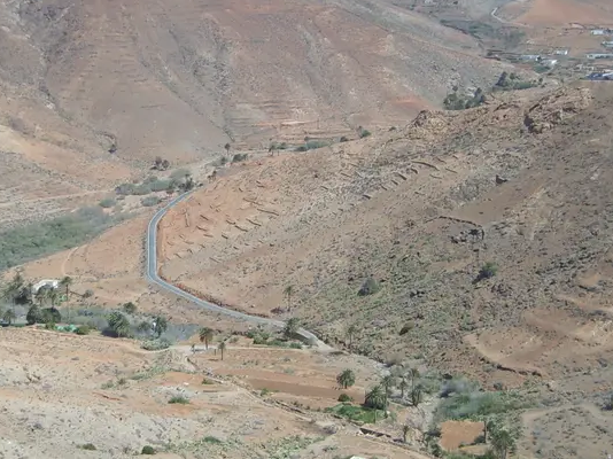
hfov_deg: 27.6
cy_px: 266
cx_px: 205
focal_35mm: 70
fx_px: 1239
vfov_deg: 21.0
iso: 50
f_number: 7.1
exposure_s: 1/180
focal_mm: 5.8
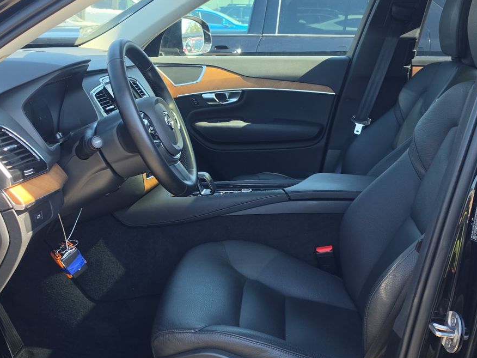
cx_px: 221
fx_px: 579
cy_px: 175
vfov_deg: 34.3
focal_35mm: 42
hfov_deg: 44.8
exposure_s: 1/169
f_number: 1.4
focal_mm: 6.5
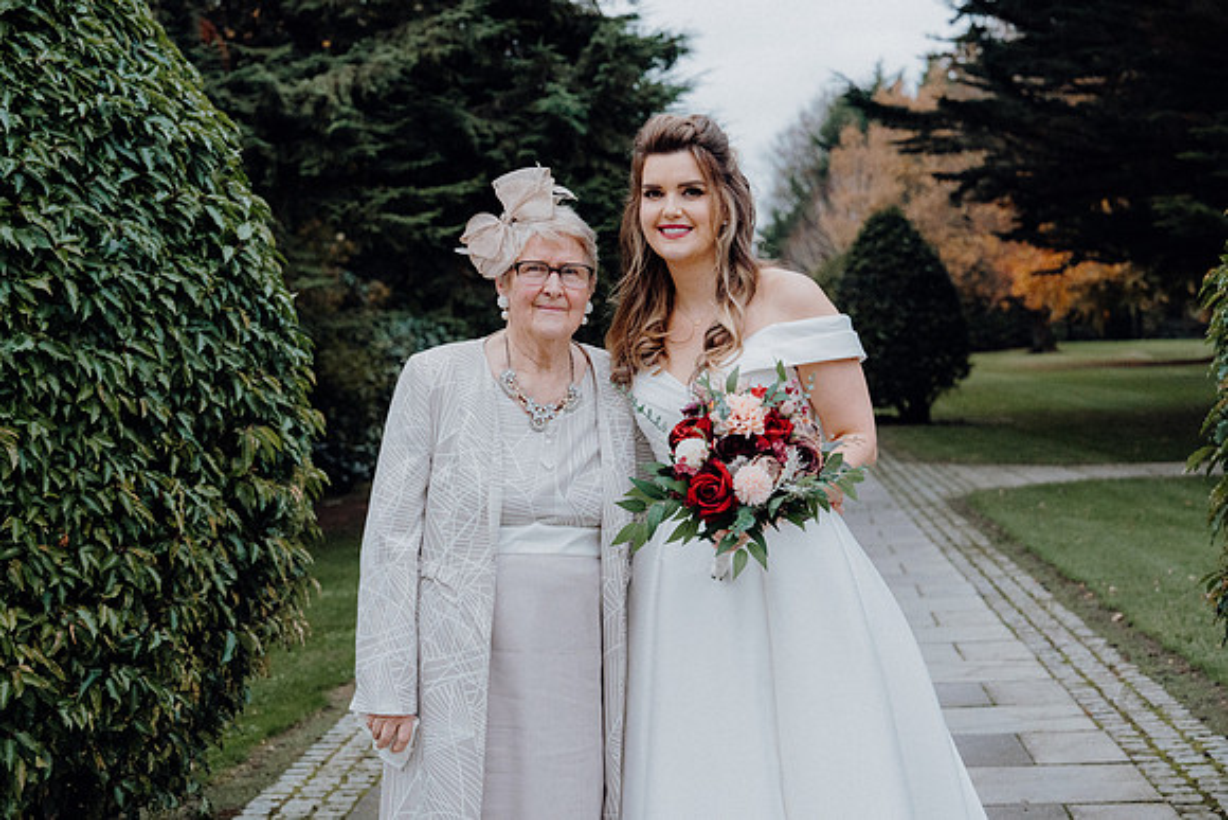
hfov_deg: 29.2
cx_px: 614
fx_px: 2354
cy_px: 410
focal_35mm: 69
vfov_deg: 19.7
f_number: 5
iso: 5000
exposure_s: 1/200
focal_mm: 69
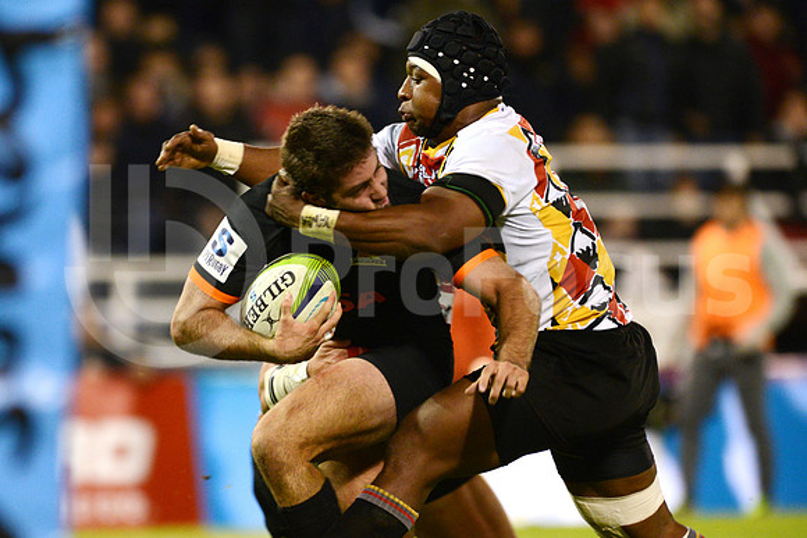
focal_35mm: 420
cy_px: 269
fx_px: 9417
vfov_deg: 3.3
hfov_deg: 4.9
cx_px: 404
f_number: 4
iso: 3200
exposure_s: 1/500
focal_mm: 420
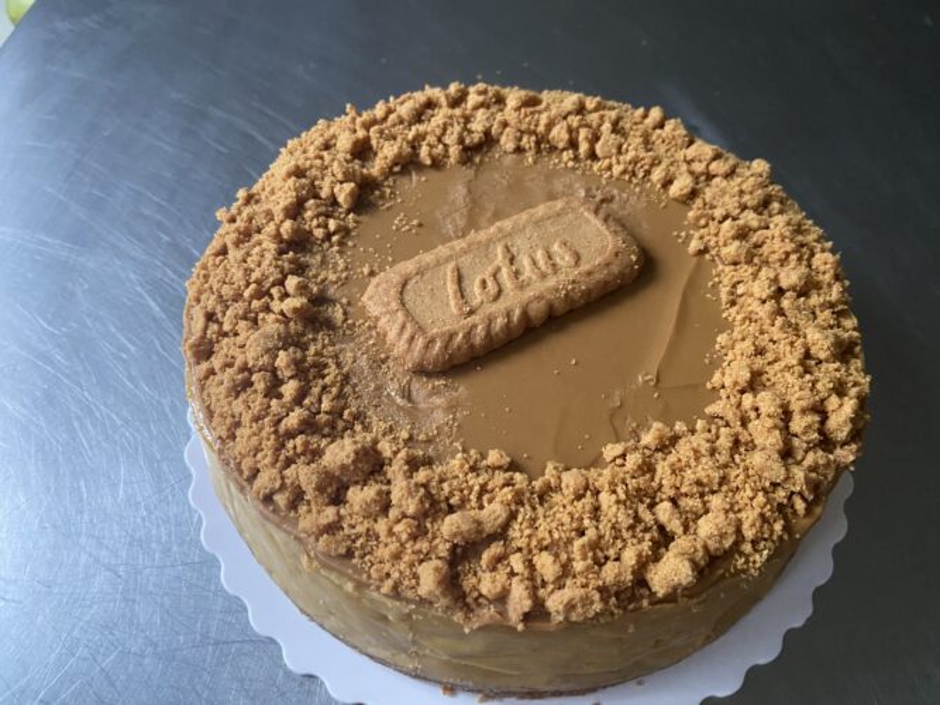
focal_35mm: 26
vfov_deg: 53.0
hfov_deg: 67.3
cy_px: 352
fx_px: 706
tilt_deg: -55.9
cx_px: 470
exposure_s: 1/40
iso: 640
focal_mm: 4.25
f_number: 1.8
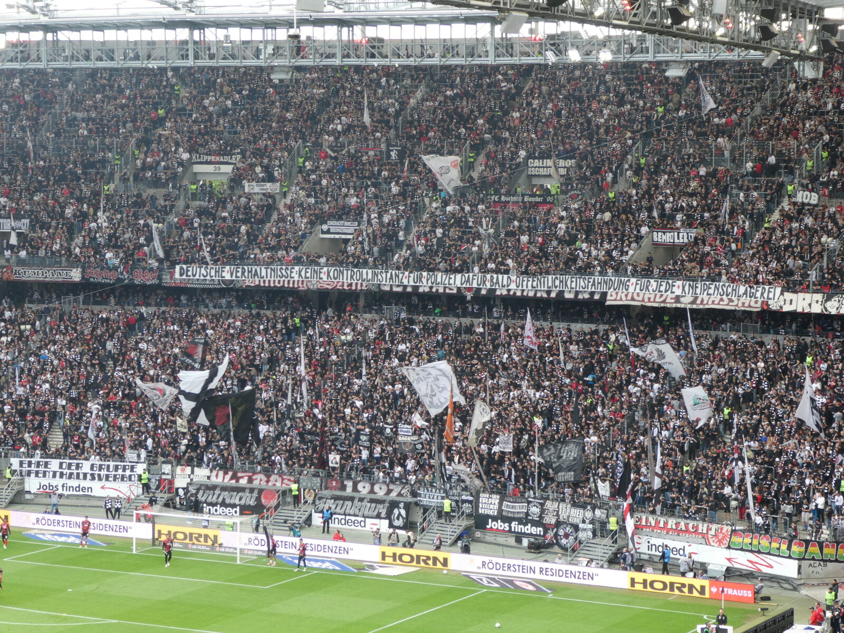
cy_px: 316
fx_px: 2194
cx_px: 422
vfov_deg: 16.4
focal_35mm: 90
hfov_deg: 21.8
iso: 125
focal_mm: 16.1
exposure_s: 1/80
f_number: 4.9
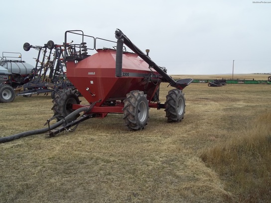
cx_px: 136
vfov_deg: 36.8
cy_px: 102
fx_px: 305
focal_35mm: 39
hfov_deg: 47.9
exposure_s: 1/250
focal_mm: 7.1
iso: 64
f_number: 3.2
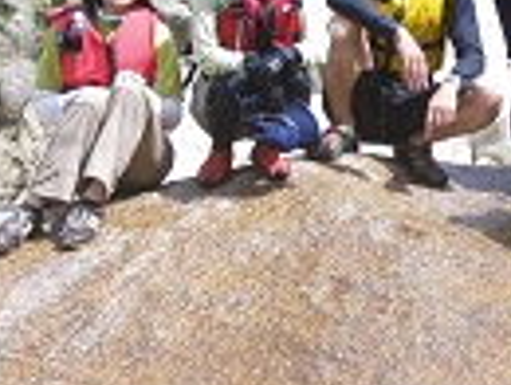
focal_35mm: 196
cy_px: 75
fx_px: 2899
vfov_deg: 7.6
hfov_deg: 10.0
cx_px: 562
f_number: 4.3
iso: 64
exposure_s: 1/400
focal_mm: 13
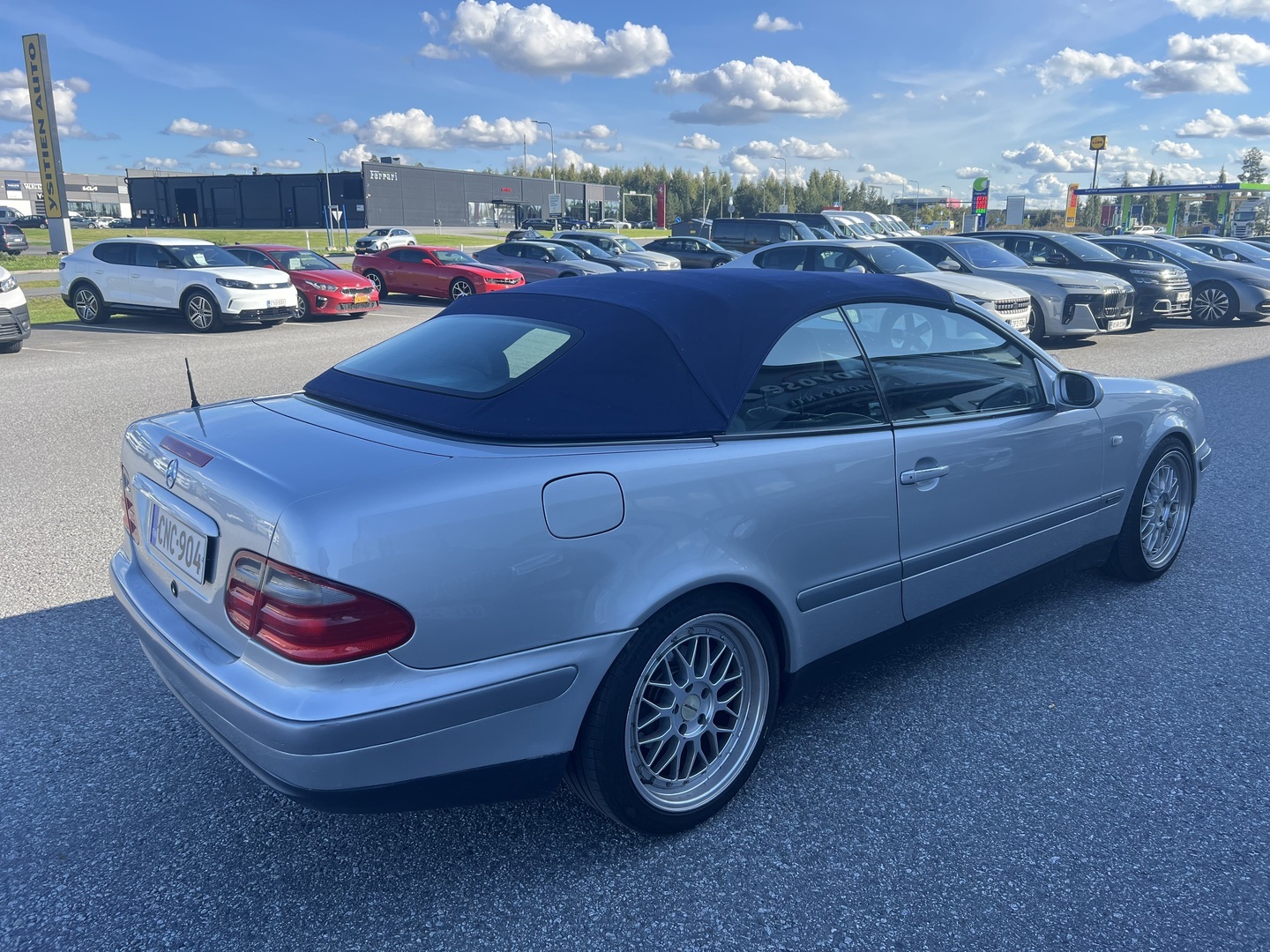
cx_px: 635
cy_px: 476
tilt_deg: -14.1
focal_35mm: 26
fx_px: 954
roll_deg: +0.6
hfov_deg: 67.3
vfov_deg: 53.1
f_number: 1.5
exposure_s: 1/1377
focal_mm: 5.7
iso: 50
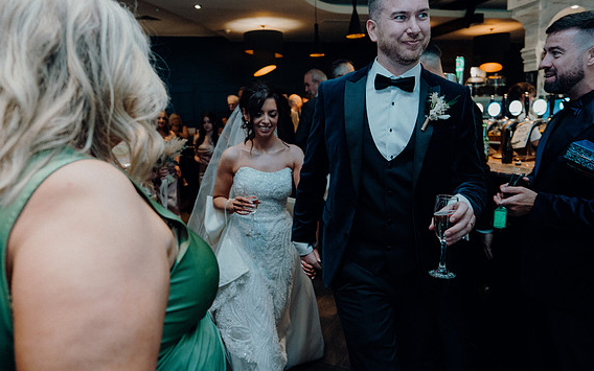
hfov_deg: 72.5
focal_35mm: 25
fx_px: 405
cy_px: 179
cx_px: 293
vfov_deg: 49.3
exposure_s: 1/160
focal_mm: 24
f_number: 3.5
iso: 2500
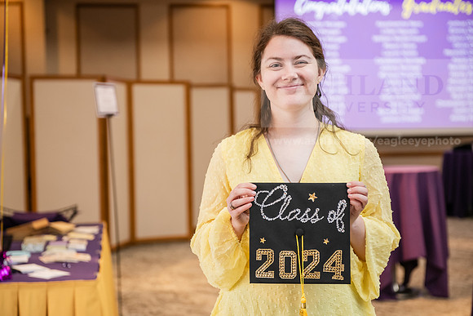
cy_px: 158
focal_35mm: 70
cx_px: 236
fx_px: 920
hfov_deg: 28.8
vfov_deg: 19.5
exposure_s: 1/160
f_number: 3.5
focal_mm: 70
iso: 1600
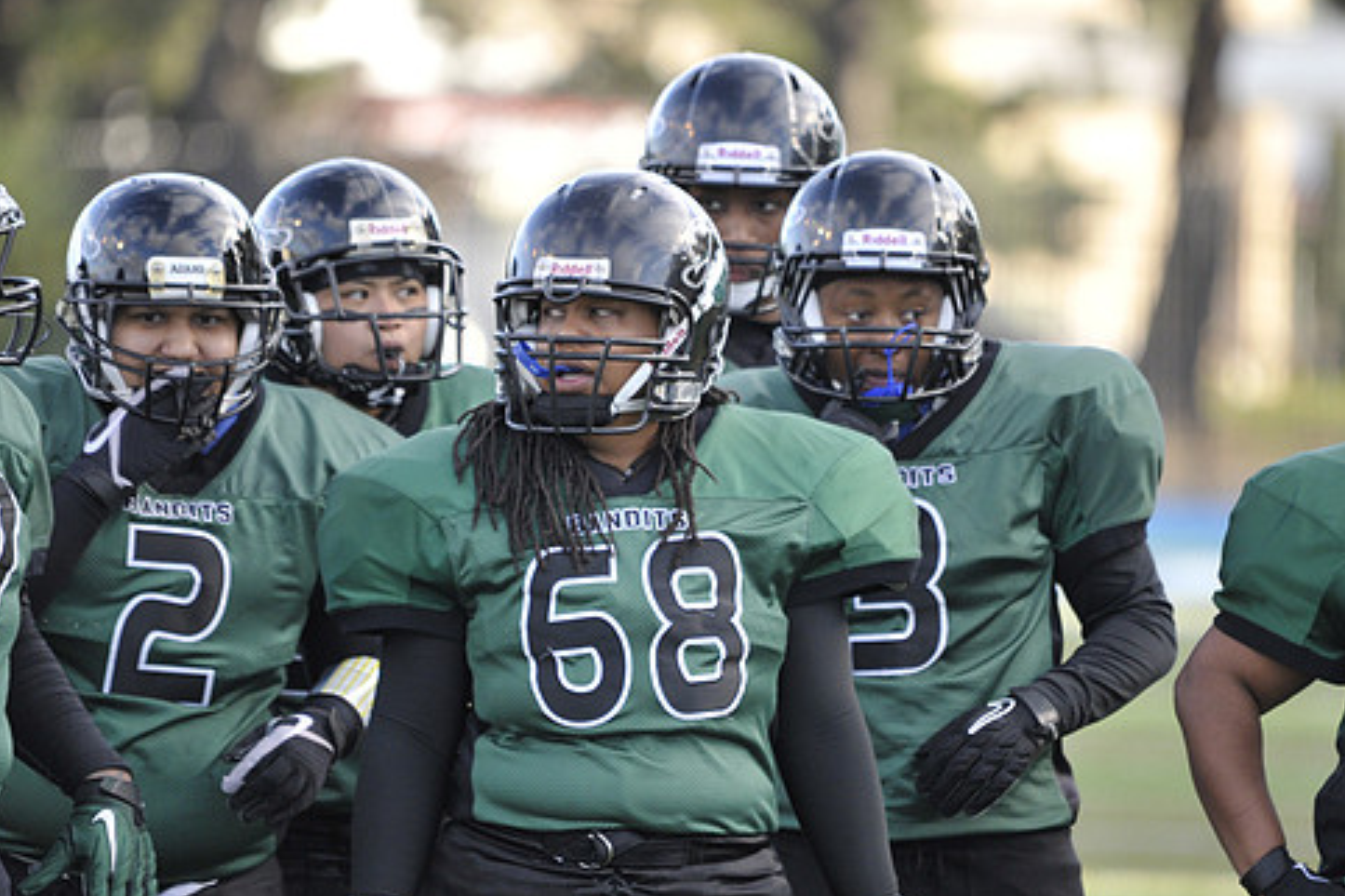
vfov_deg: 2.3
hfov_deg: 3.4
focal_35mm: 602
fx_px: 22482
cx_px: 642
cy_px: 444
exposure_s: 1/1000
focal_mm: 500
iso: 2800
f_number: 6.3
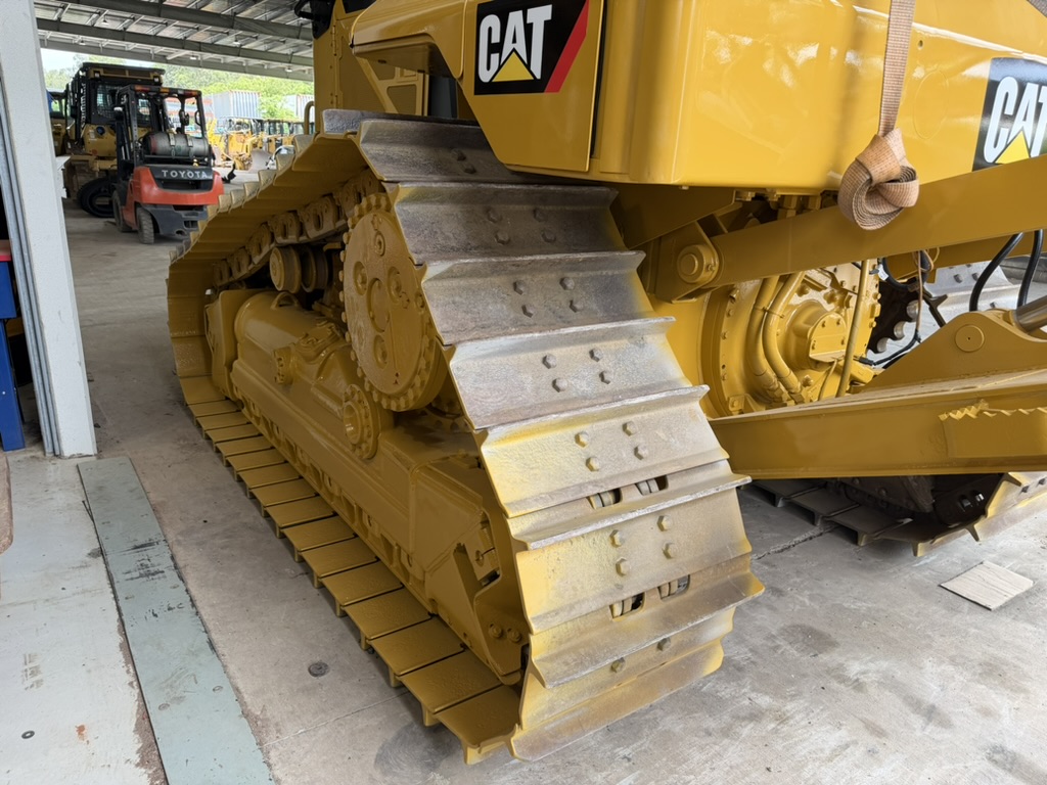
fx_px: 726
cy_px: 392
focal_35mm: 24
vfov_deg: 56.8
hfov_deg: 71.6
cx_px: 524
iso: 80
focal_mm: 6.76
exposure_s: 1/339
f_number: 1.78
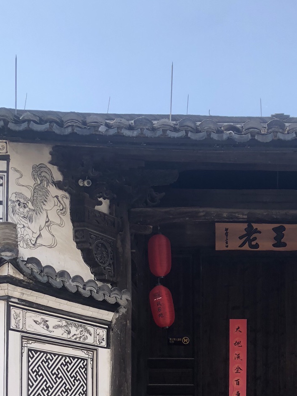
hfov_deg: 24.1
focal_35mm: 59
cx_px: 268
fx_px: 675
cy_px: 403
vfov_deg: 30.2
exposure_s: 1/286
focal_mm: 3.99
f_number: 1.8
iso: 20
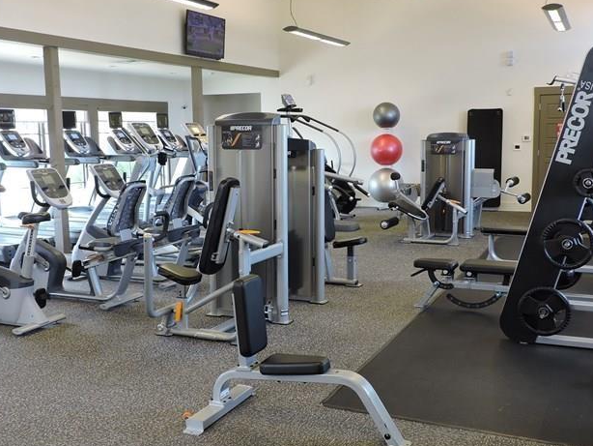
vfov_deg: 36.0
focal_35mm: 40
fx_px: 686
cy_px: 235
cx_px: 281
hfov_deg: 46.8
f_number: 3
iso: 180
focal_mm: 4.3
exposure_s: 1/30
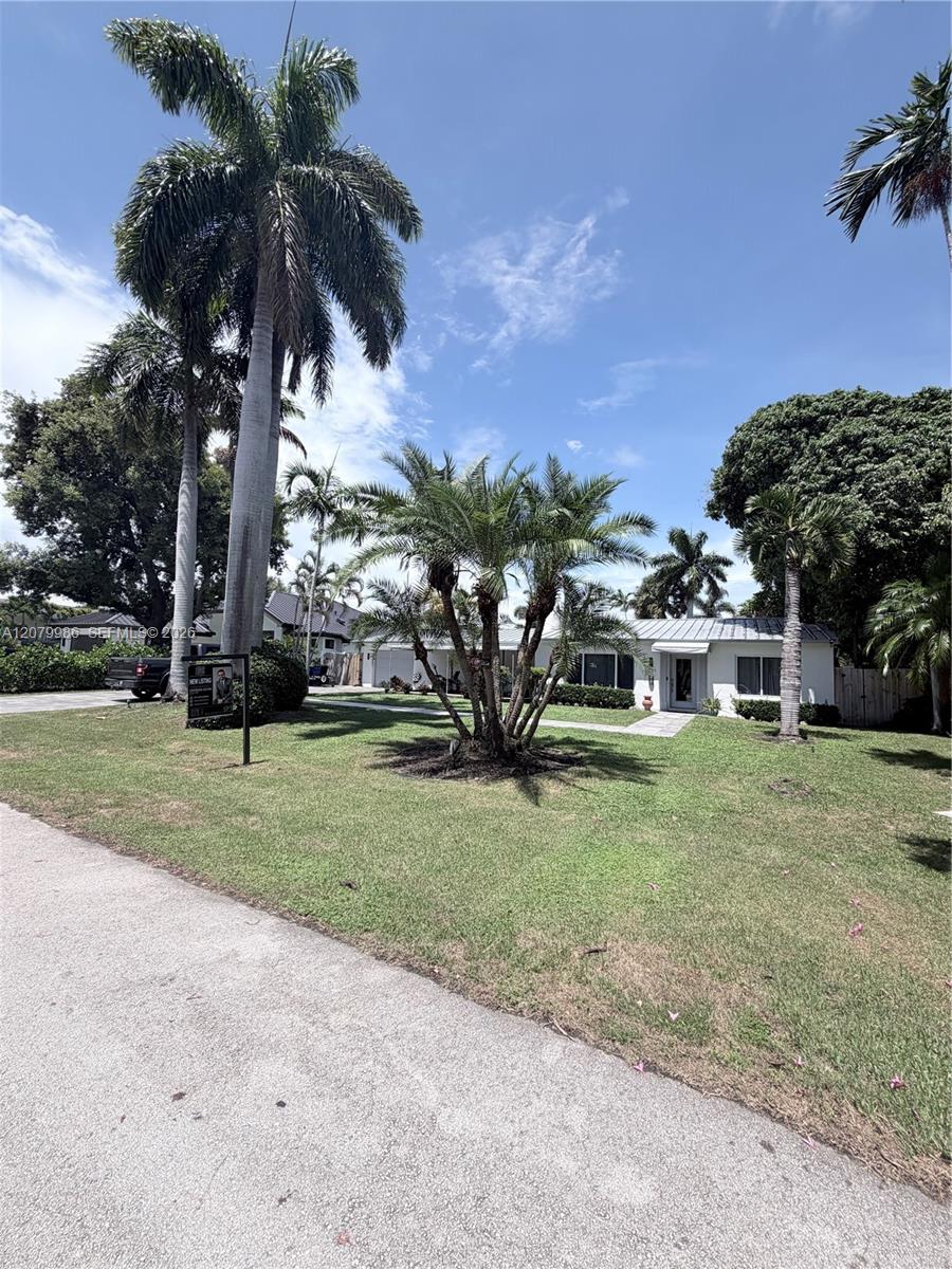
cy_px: 634
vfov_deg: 102.1
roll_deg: -1.6
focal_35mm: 14
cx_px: 476
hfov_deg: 85.7
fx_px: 513
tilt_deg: +2.5
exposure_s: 1/942
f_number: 2.2
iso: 25
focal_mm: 2.22
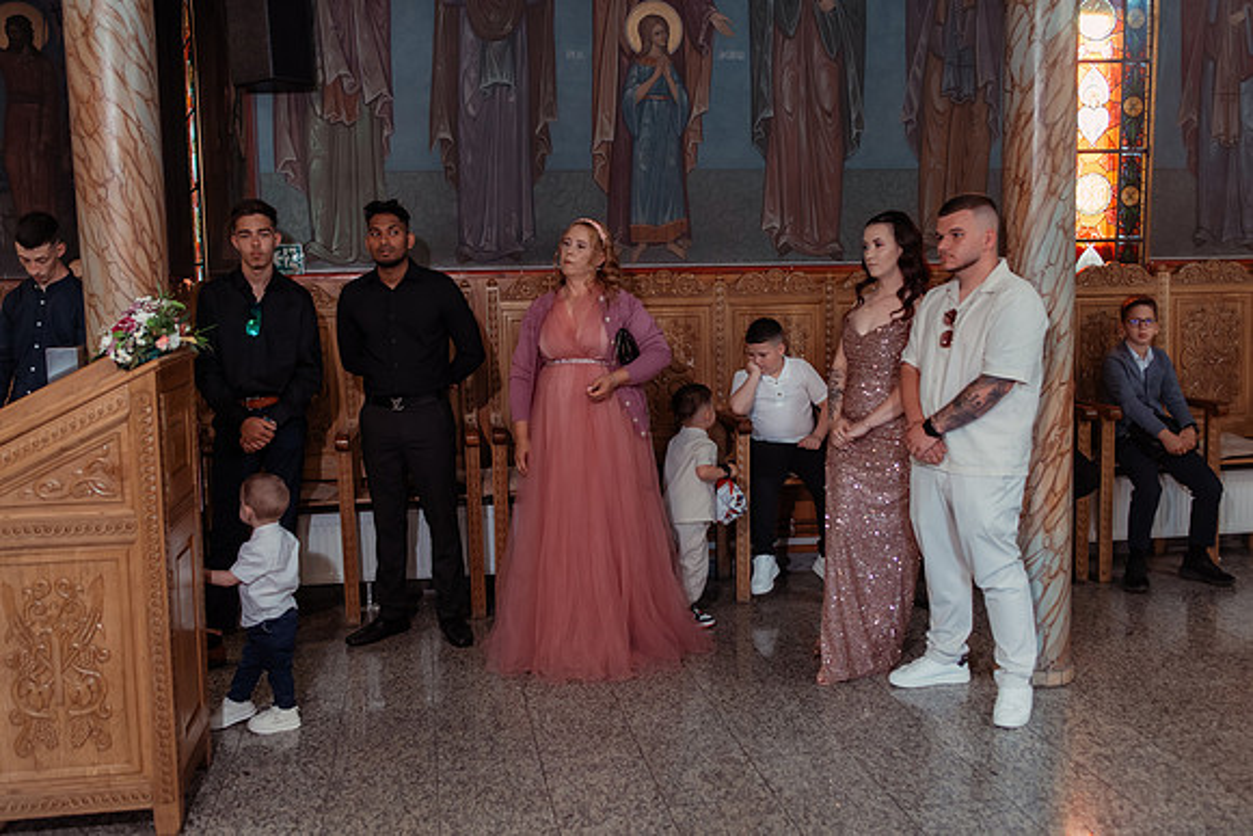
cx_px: 626
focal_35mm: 35
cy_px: 418
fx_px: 1218
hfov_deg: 54.4
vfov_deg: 37.9
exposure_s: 1/200
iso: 1600
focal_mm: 35
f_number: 2.8
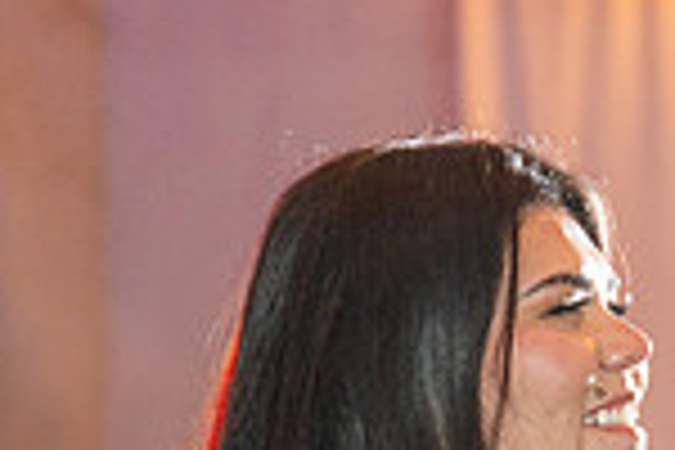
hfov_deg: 7.1
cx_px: 770
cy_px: 612
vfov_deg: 4.7
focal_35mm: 290
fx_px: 5437
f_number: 2.8
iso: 800
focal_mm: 70
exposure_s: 1/125
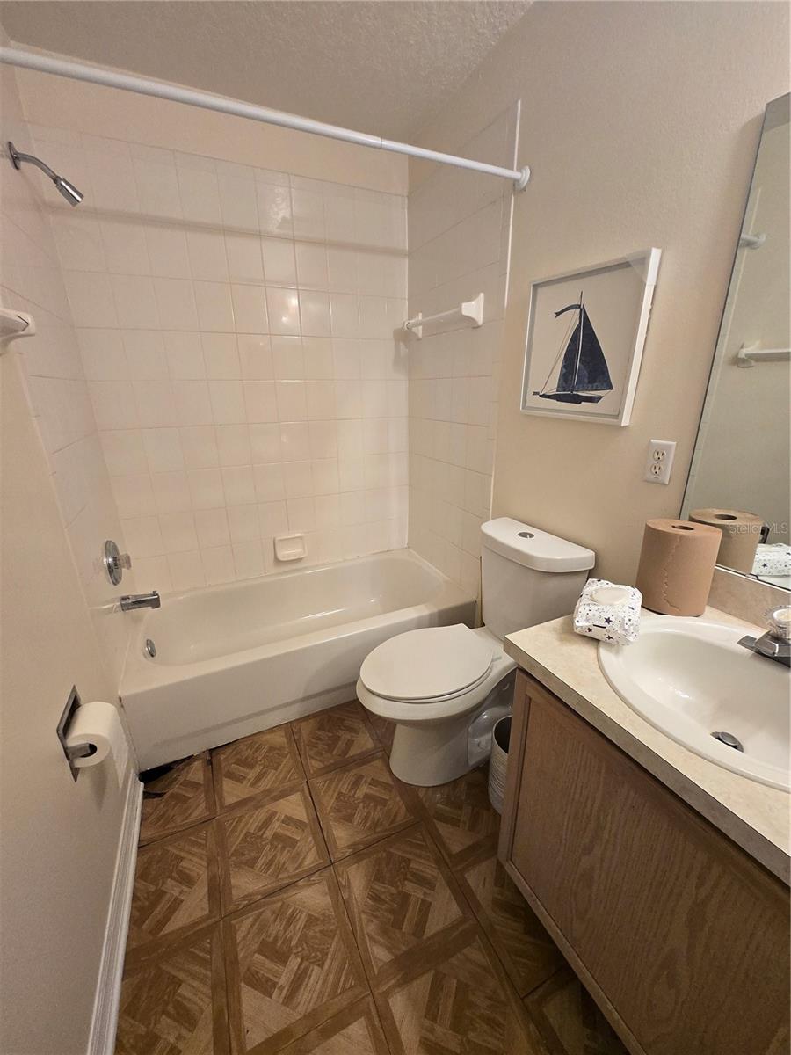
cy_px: 528
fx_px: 396
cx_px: 396
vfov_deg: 106.2
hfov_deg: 89.9
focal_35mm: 13
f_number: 2.2
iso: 160
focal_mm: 1.7
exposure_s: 1/60
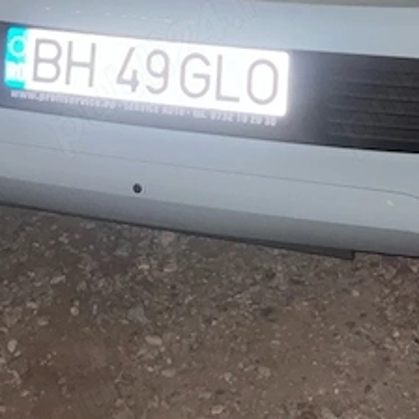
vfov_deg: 18.9
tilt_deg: -11.6
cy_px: -191
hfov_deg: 21.1
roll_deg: +1.0
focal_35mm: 82
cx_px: 243
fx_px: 1123
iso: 64
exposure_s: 1/4
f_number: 1.6
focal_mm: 5.1
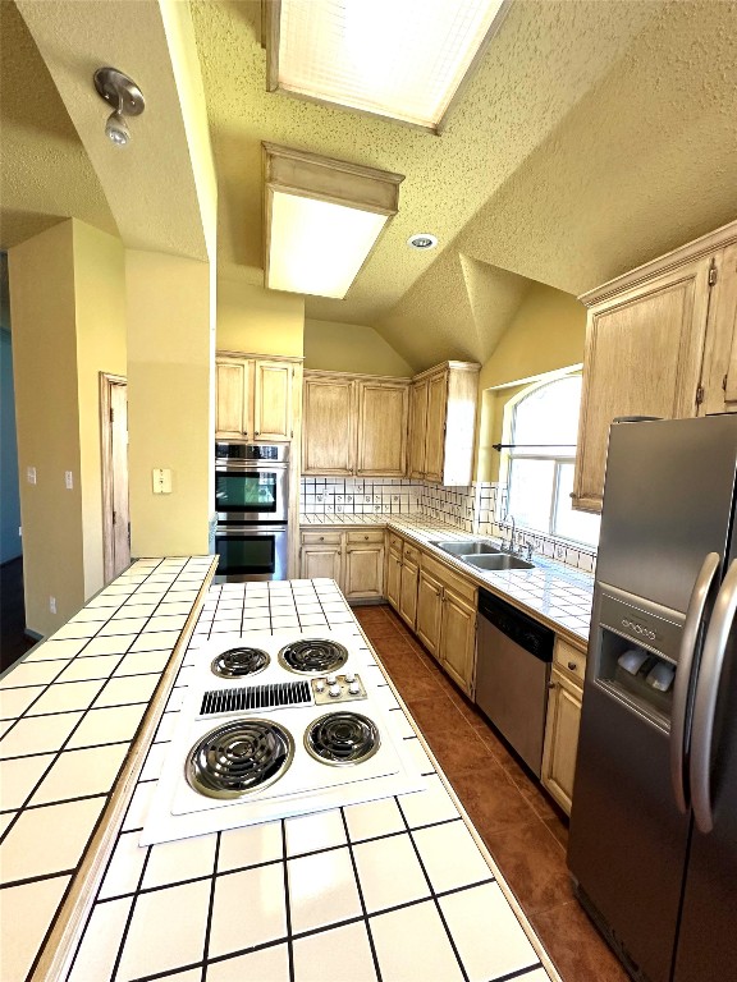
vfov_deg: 102.1
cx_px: 368
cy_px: 491
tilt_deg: -4.1
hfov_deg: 85.7
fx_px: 397
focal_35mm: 14
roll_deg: -1.7
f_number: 2.2
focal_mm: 2.22
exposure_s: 1/120
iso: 200
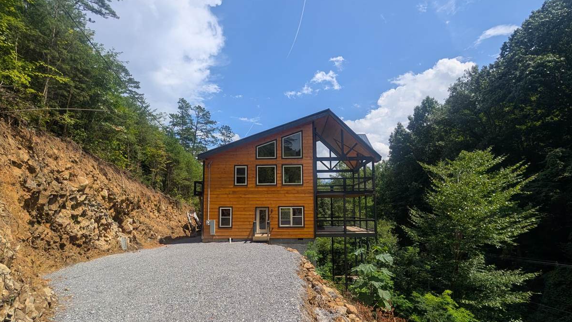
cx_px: 289
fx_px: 212
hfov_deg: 106.8
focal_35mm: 14
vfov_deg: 73.7
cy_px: 189
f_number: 1.7
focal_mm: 2.02
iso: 56
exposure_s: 1/4878
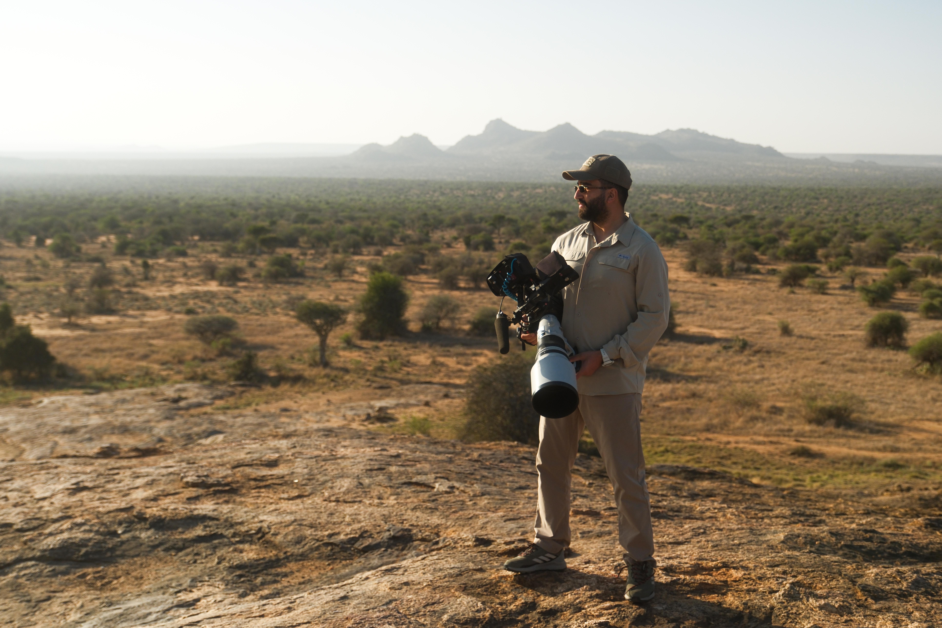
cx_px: 471
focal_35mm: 45
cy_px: 314
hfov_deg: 43.6
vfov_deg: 29.9
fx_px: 1177
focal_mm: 30.2
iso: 250
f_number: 2.8
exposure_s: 1/250
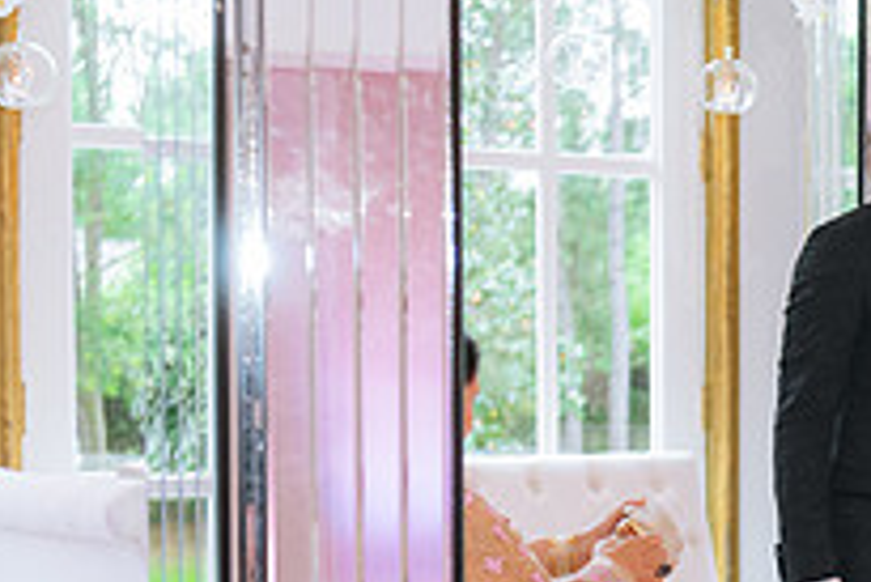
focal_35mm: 113
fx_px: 2736
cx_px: 964
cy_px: 495
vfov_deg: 12.1
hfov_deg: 17.5
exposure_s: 1/250
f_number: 2.8
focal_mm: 40
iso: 1600
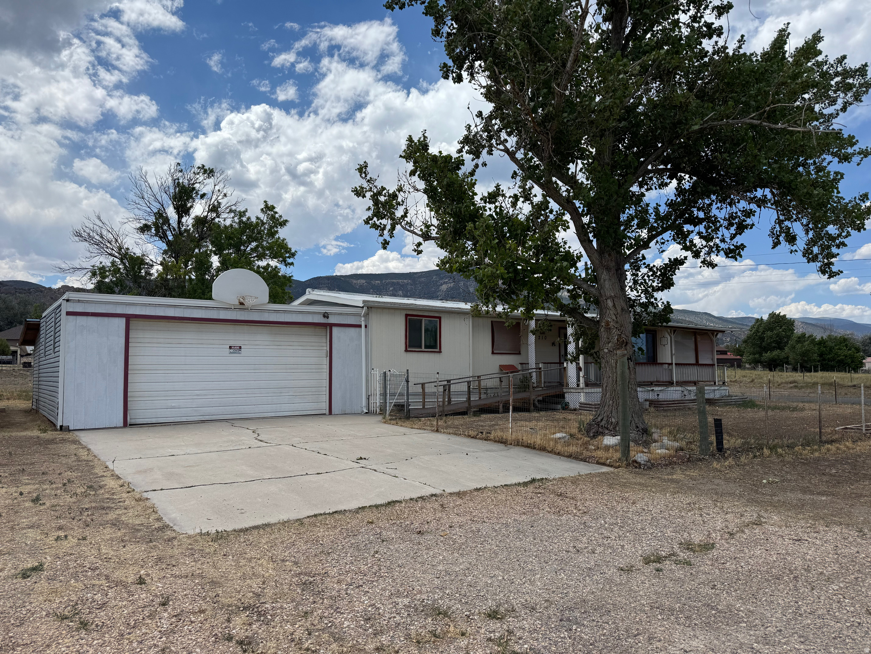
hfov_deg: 71.6
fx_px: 604
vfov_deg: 56.8
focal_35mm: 24
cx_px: 436
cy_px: 327
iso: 80
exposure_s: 1/6410
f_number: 1.78
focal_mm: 6.76
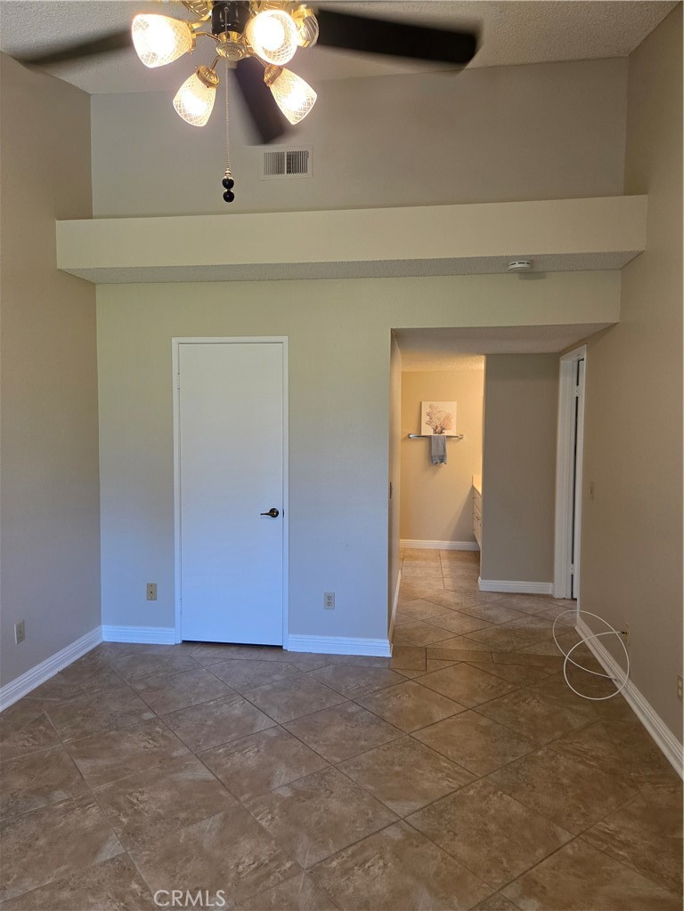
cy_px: 456
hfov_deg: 58.9
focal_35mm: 23
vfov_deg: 73.9
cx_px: 342
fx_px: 606
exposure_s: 1/120
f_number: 1.8
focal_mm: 5.4
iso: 200
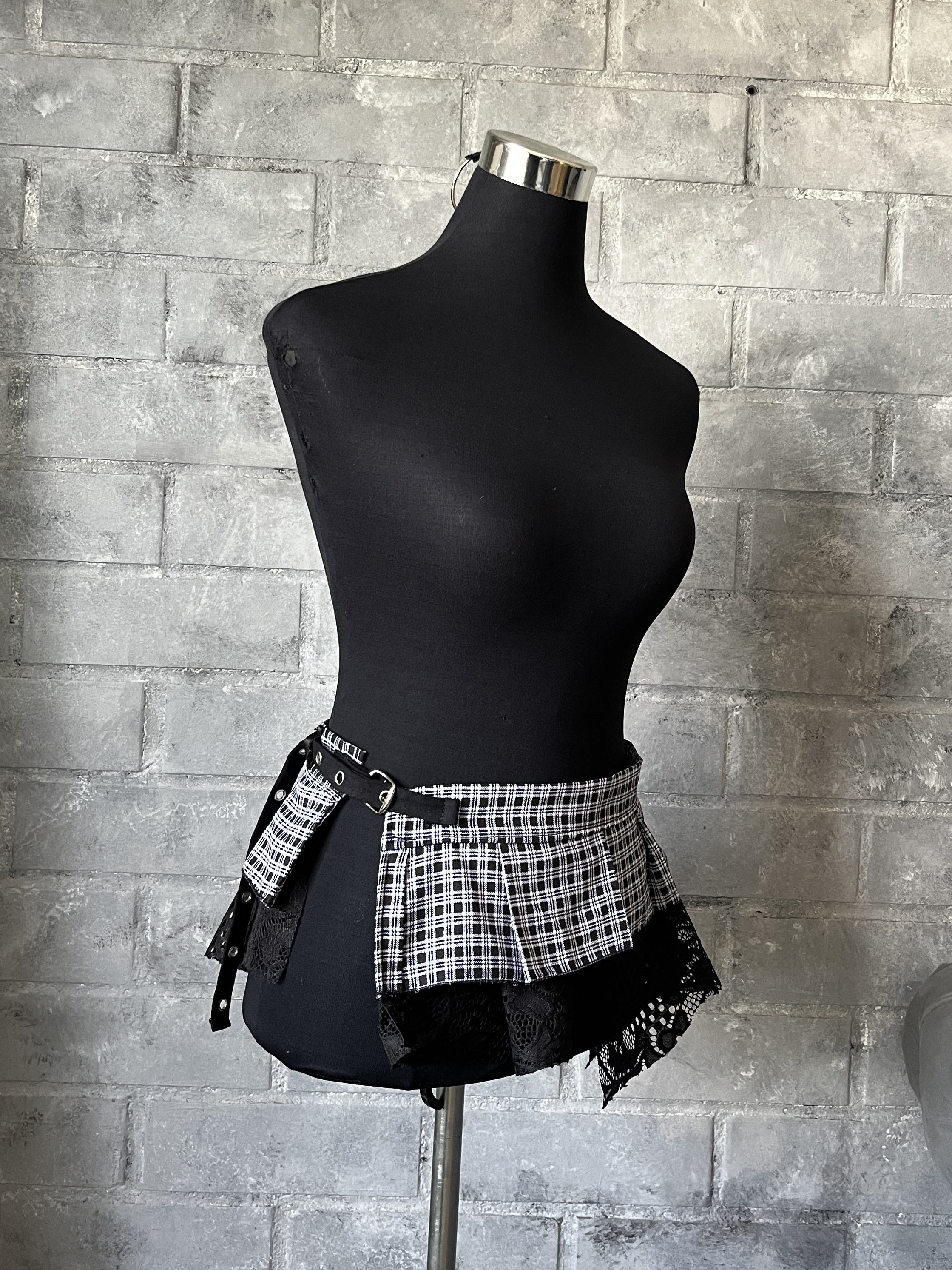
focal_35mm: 26
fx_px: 953
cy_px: 635
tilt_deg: -0.5
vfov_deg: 67.3
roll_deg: -2.1
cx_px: 476
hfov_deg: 53.1
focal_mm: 5.1
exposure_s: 1/60
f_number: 1.6
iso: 200
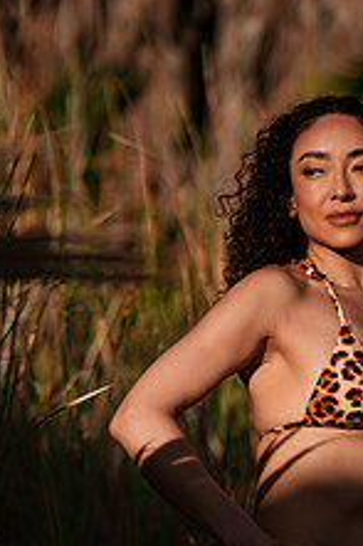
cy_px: 548
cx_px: 353
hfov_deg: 11.5
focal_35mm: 118
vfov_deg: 17.0
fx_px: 1787
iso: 50
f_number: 1.8
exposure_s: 1/8000
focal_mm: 58
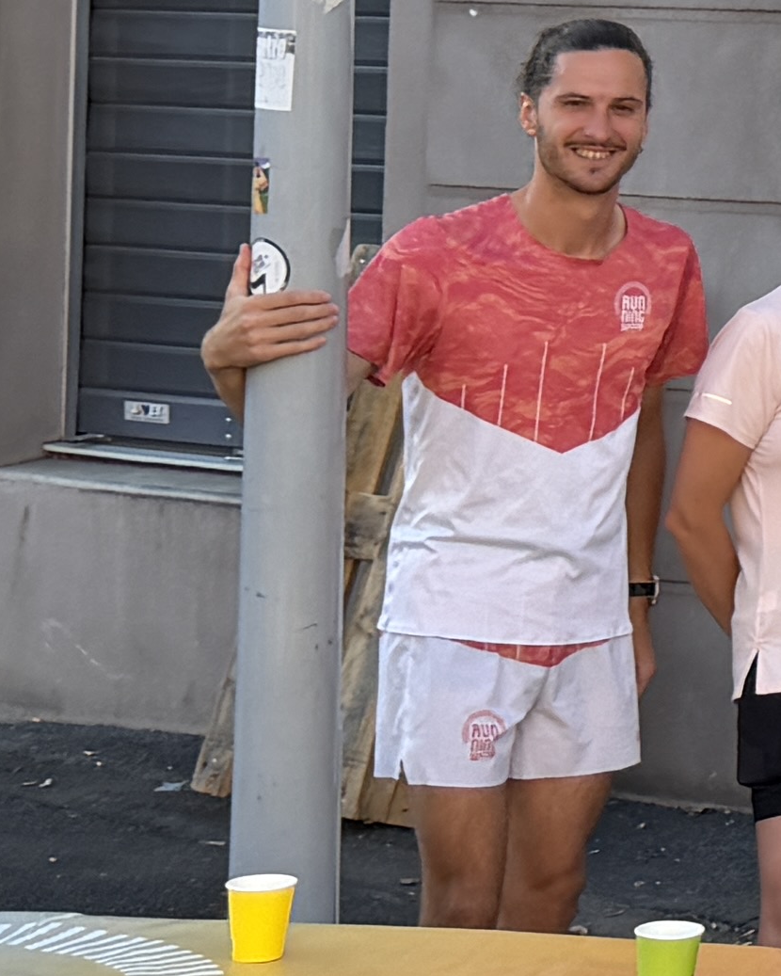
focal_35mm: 129
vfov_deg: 14.5
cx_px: 2034
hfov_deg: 10.0
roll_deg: -1.9
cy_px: -137
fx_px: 3726
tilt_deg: +0.6
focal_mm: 6.76
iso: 80
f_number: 1.78
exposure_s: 1/335
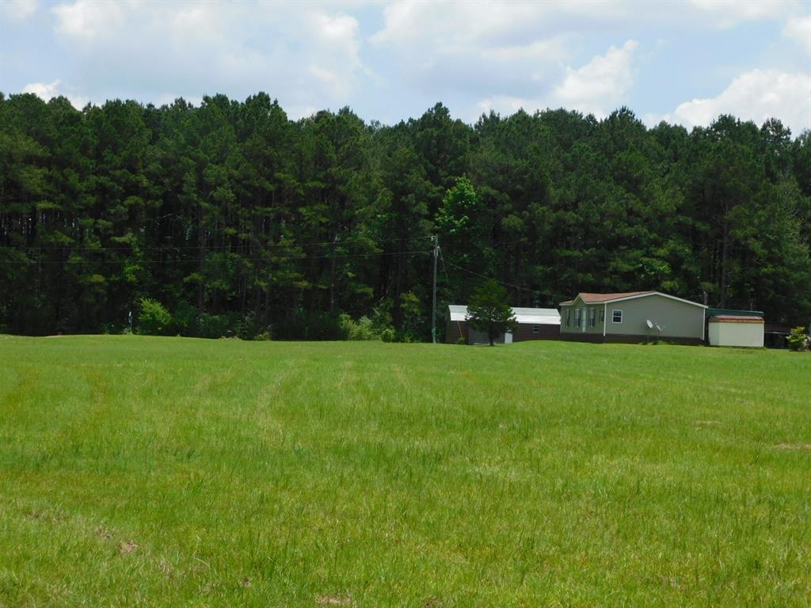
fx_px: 1663
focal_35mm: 71
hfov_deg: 27.4
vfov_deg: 20.7
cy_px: 304
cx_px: 406
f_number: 4.3
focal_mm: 12.6
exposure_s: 1/1000
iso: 125
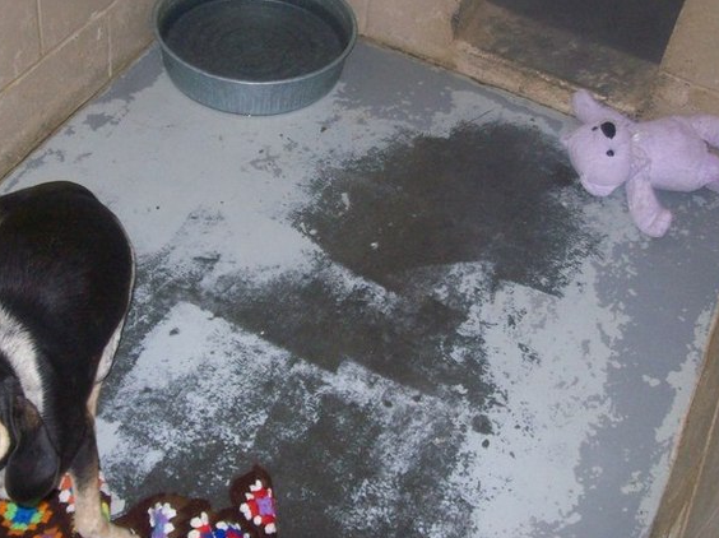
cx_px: 302
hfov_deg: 38.8
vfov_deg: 29.6
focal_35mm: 49
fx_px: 1017
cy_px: 242
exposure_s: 1/64
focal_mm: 6
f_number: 2.7
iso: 200
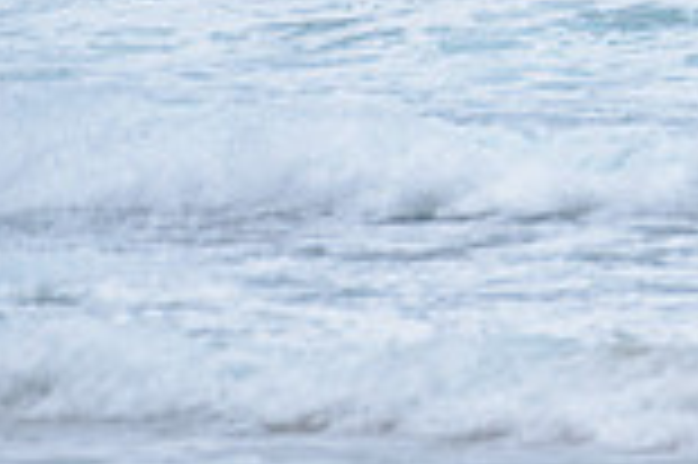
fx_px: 44469
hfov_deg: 0.9
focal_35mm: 2296
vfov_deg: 0.6
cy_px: -332
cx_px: 1217
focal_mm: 500
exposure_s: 1/2000
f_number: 5.6
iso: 250
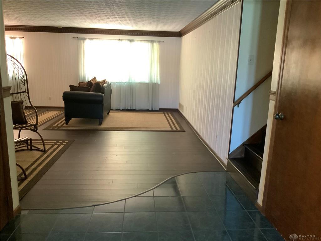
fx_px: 269
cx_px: 160
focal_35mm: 29
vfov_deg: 48.2
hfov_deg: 61.7
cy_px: 120
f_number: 1.8
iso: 500
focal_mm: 3
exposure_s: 1/30
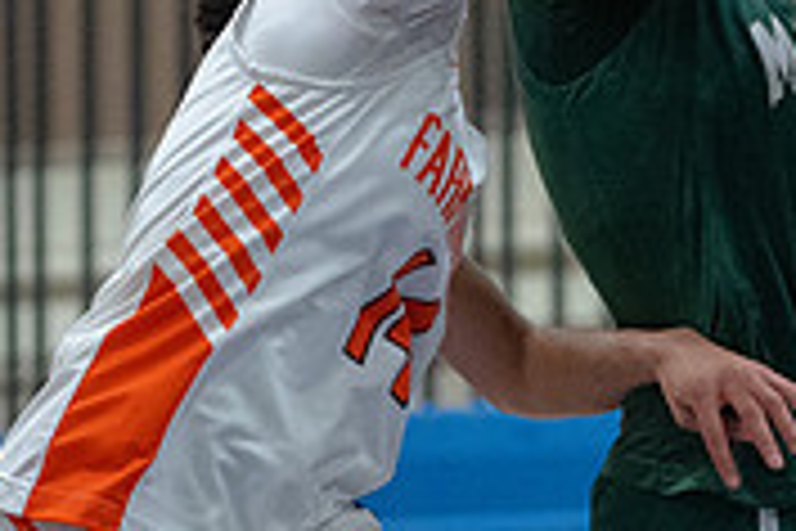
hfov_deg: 3.7
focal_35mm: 550
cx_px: 741
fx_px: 12160
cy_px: -142
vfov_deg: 2.5
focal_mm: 131
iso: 12800
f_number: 4
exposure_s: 1/1000
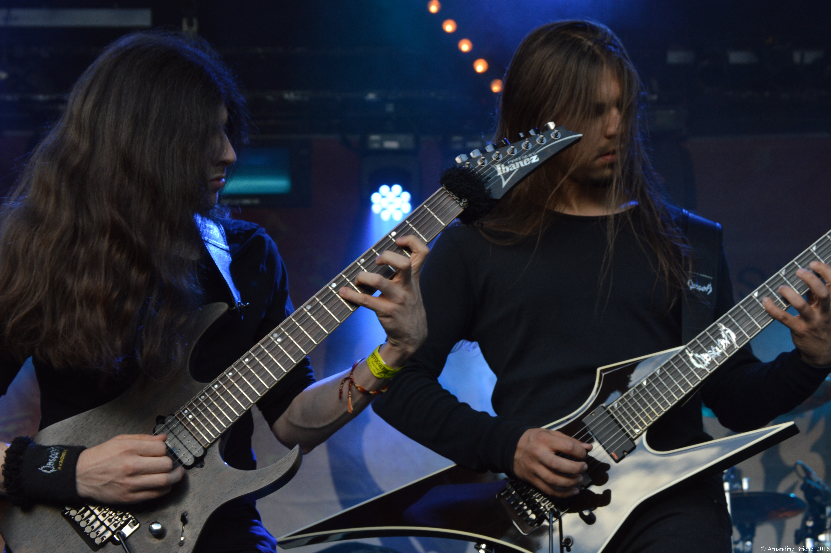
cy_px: 276
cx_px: 416
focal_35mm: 82
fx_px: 1903
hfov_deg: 24.6
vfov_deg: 16.5
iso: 320
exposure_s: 1/125
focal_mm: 55
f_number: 5.6
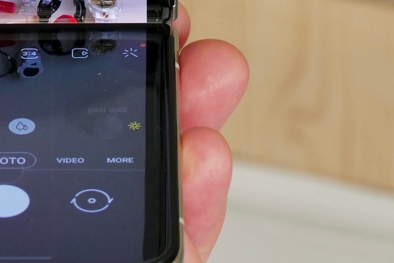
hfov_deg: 3.6
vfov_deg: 2.4
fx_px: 6228
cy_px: -8
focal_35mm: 569
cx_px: 6
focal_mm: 73
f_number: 4.5
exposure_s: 1/100
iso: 400
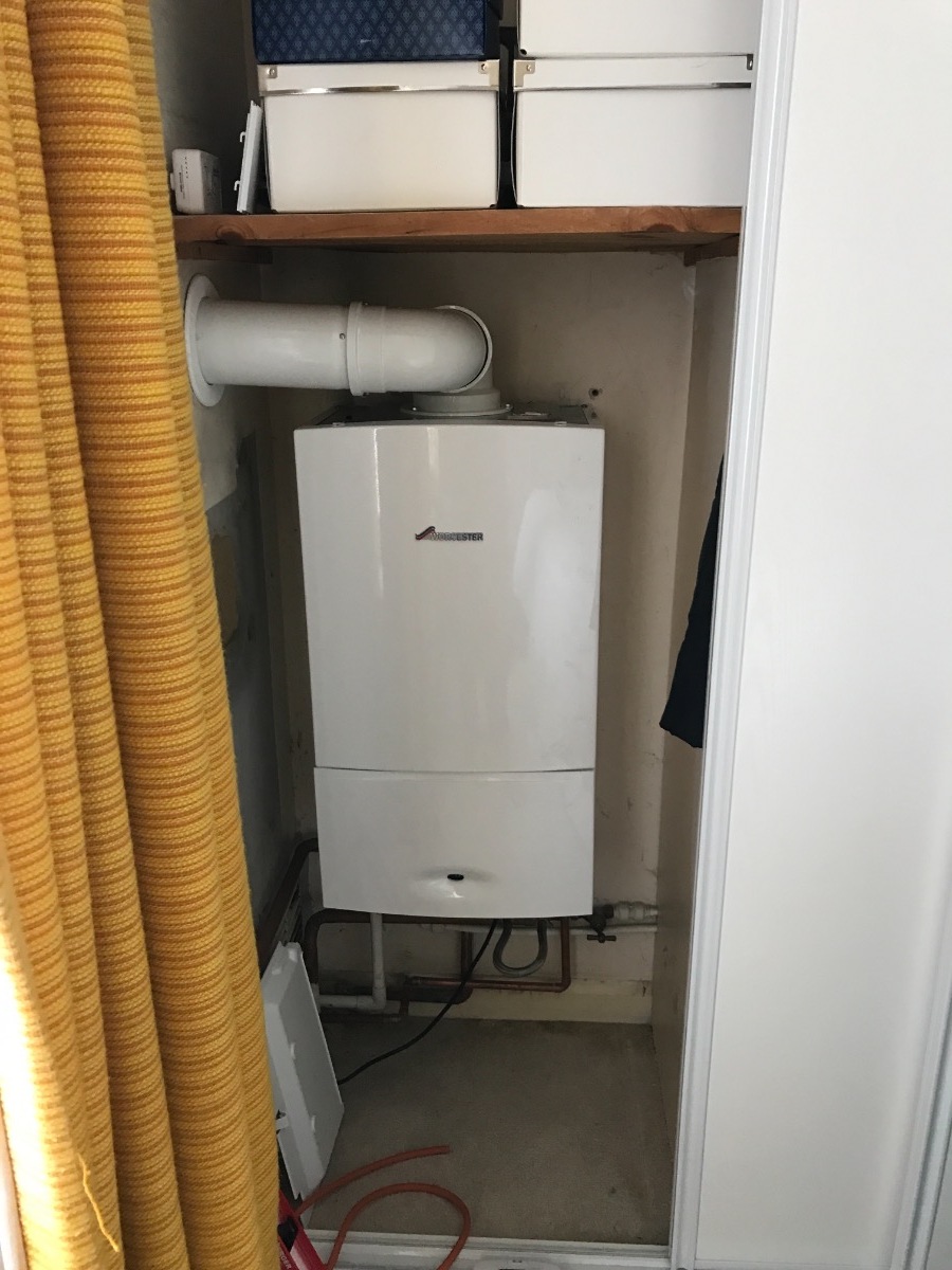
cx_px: 476
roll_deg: +1.2
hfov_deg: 49.7
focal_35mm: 28
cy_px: 635
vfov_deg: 63.4
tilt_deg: -17.3
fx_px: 1027
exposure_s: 1/17
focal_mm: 3.99
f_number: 1.8
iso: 50
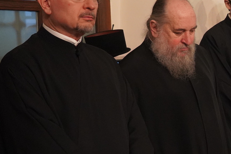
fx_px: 539
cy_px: 91
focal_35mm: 84
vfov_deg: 16.3
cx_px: 286
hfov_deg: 22.1
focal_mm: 33
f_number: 4
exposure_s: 1/160
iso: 6400
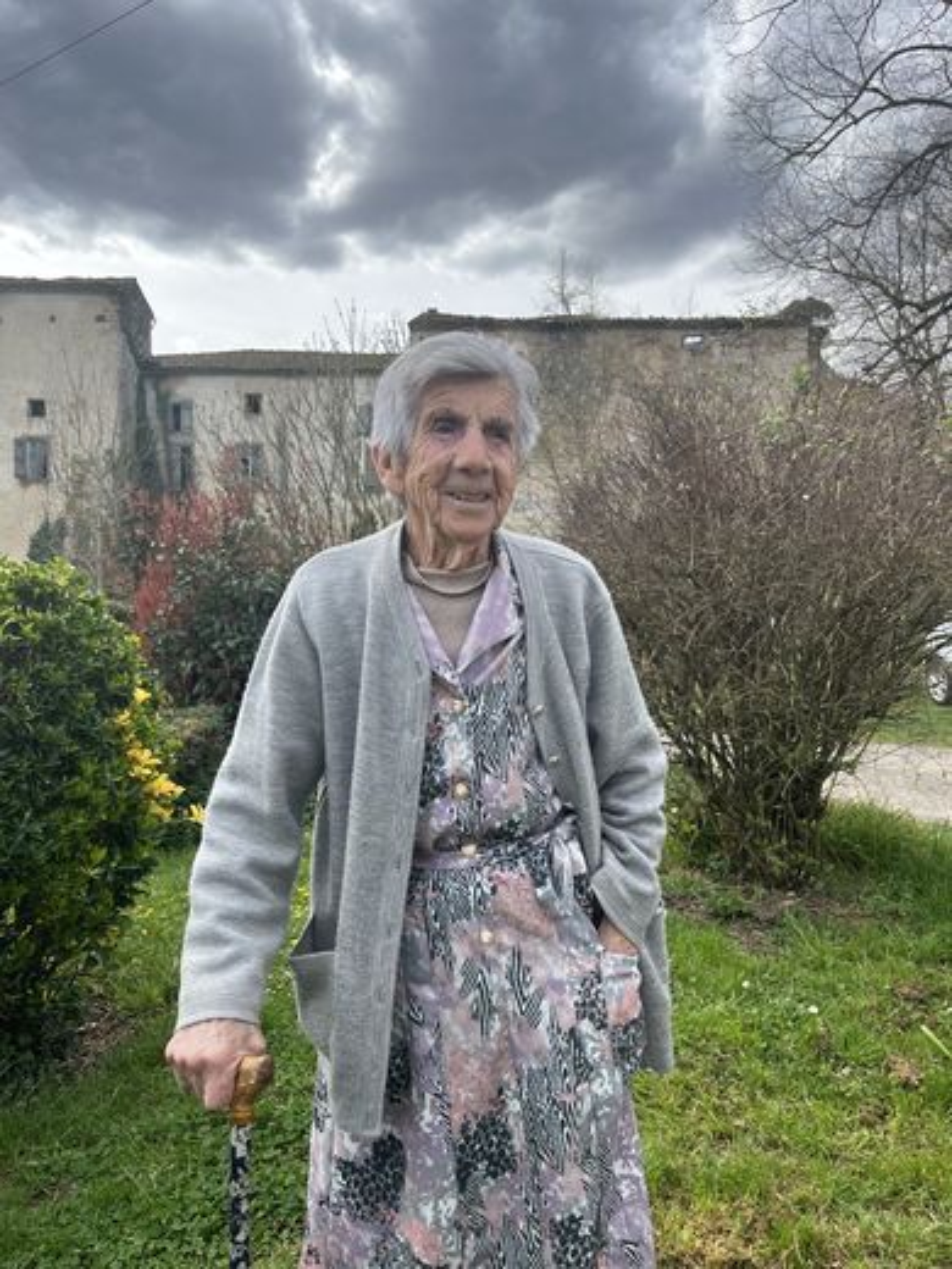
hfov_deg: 53.1
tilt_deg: -0.8
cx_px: 476
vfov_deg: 67.3
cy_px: 634
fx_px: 953
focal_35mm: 26
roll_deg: -0.1
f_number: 1.6
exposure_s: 1/1748
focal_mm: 5.1
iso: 50
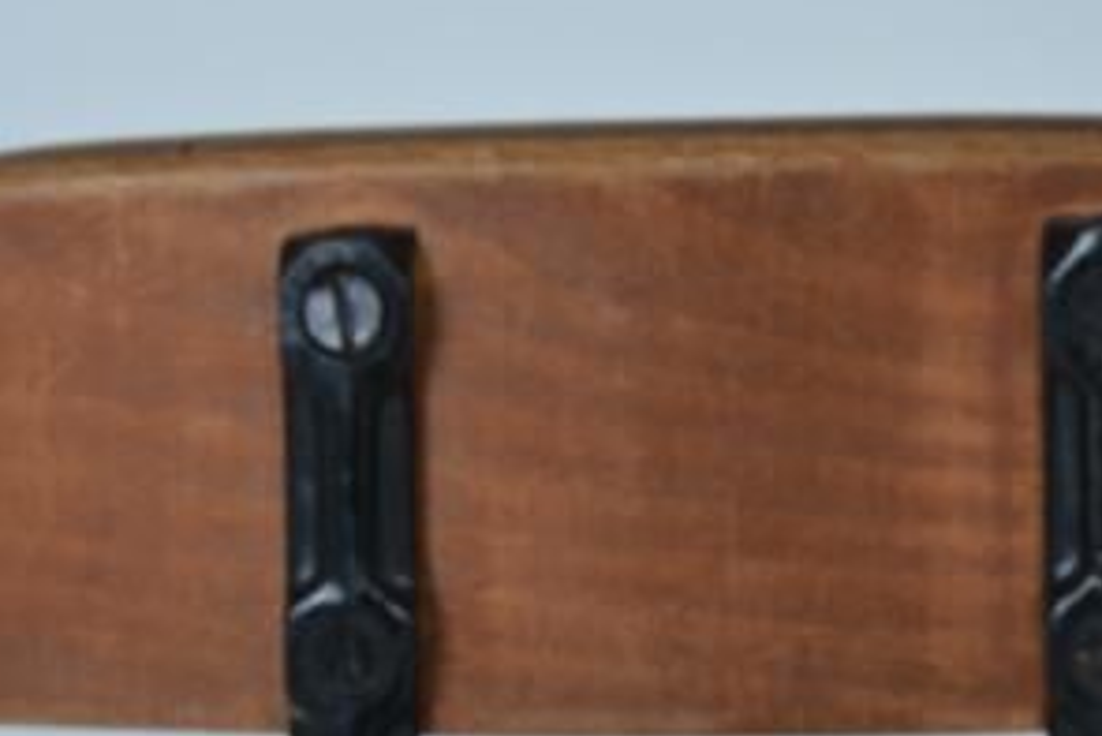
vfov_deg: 7.3
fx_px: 5788
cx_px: 818
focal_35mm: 189
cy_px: 426
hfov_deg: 10.9
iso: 320
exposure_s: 1/160
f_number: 10
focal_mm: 62
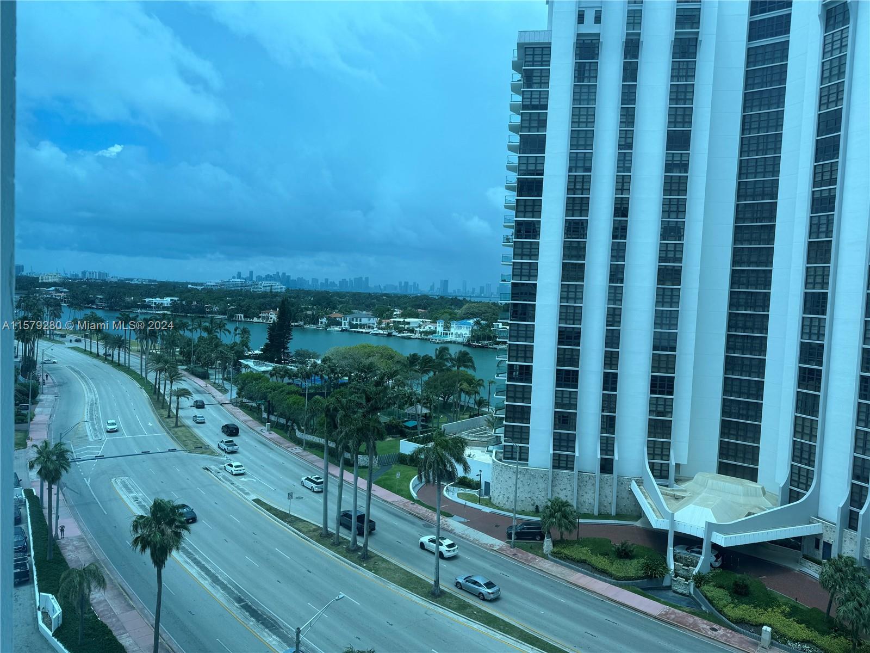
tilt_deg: -3.4
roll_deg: -2.9
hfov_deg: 71.6
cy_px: 326
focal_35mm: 24
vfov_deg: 56.8
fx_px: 603
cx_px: 435
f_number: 1.78
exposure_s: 1/3096
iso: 80
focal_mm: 6.76
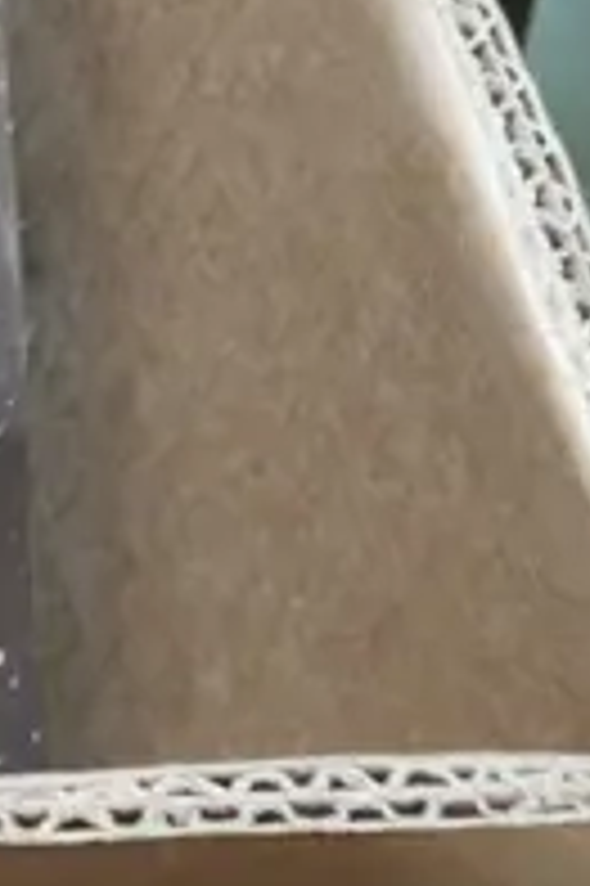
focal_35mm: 173
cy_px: -376
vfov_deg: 11.5
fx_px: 4260
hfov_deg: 6.7
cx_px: -1527
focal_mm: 16
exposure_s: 1/60
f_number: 3.6
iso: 500
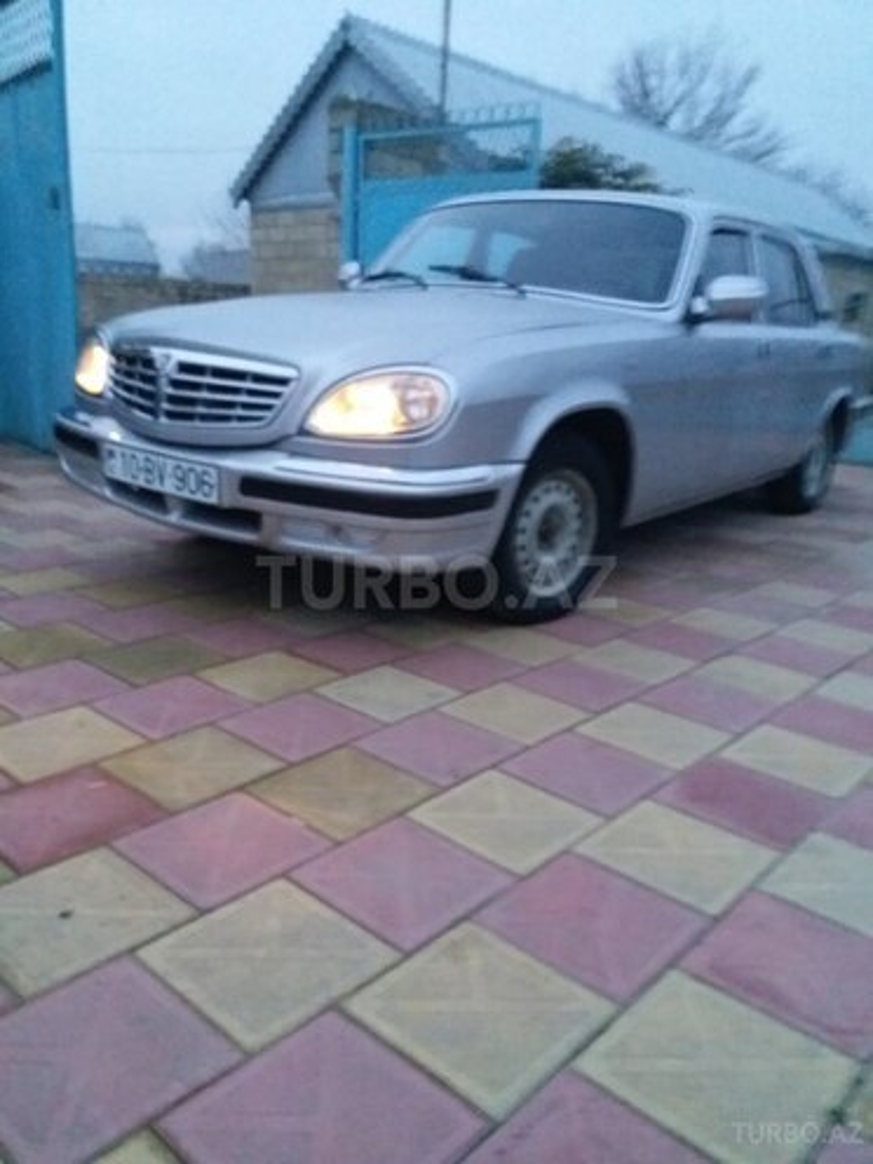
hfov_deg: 51.4
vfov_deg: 65.3
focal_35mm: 27
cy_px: 582
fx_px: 908
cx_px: 436
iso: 640
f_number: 1.9
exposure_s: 1/17
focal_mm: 3.7
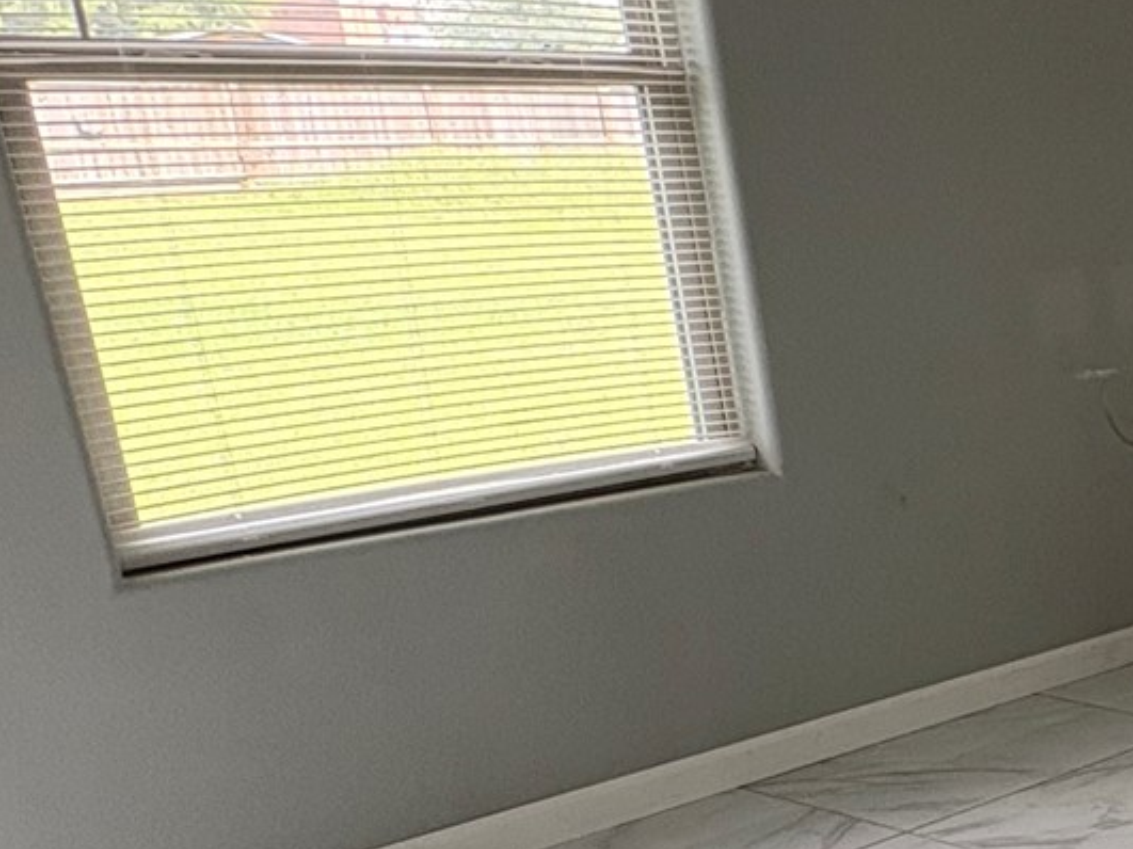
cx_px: 2046
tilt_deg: -13.2
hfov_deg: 21.9
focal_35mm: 54
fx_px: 1767
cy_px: 520
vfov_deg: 27.0
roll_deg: -0.4
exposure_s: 1/99
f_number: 2.2
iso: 100
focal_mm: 2.22
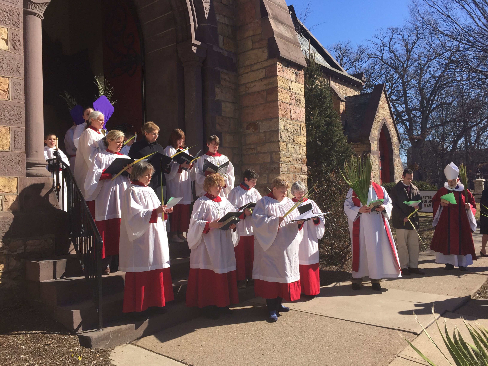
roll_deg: +1.7
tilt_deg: +2.2
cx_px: 244
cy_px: 183
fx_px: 409
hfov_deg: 61.7
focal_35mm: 29
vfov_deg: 48.2
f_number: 2.2
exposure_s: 1/1412
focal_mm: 4.15
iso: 32
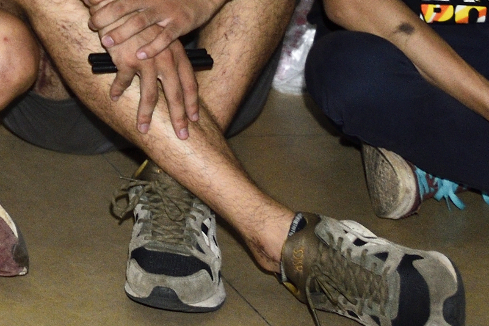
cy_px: -611
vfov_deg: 7.9
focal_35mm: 153
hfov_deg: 10.8
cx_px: -797
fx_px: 2078
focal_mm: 24
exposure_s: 1/160
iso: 640
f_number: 3.2
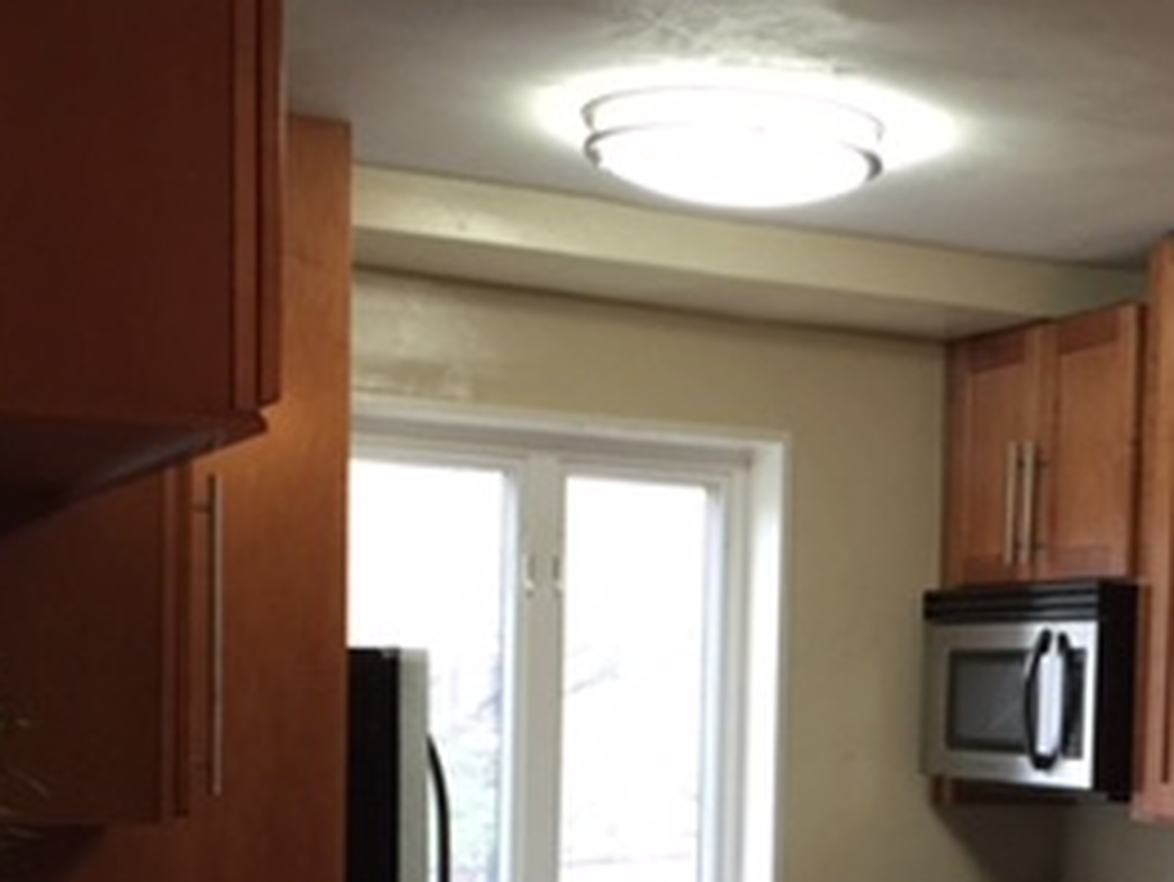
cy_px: 873
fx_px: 2409
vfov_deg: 20.1
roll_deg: -1.7
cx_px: 1089
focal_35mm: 71
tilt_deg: -4.4
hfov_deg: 26.3
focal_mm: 4.15
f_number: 2.2
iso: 125
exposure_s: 1/15
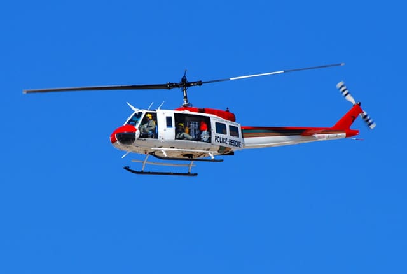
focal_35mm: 450
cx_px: 204
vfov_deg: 3.1
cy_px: 137
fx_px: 5099
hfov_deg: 4.6
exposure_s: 1/640
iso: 200
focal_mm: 300
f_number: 8
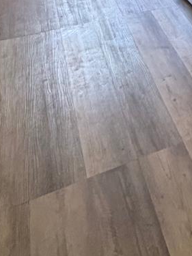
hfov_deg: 21.8
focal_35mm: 56
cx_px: 288
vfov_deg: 27.5
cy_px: -93
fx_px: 414
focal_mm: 2.22
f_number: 2.2
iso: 500
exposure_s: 1/60
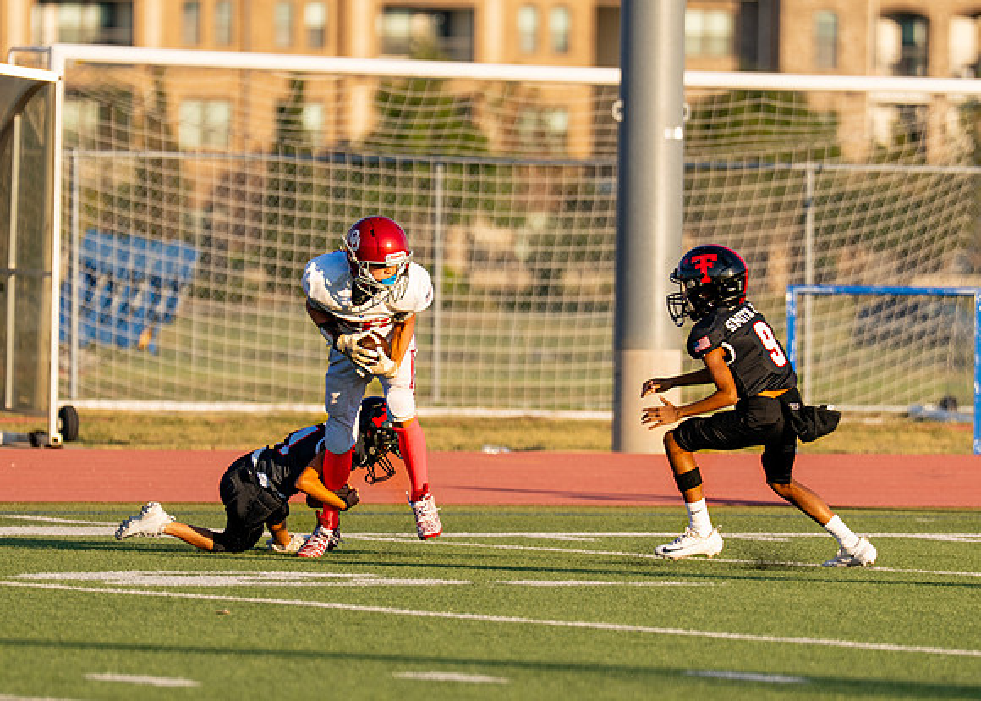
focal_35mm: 463
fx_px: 12892
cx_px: 467
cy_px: 380
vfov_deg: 3.1
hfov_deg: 4.4
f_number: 2.8
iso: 100
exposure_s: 1/1250
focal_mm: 200
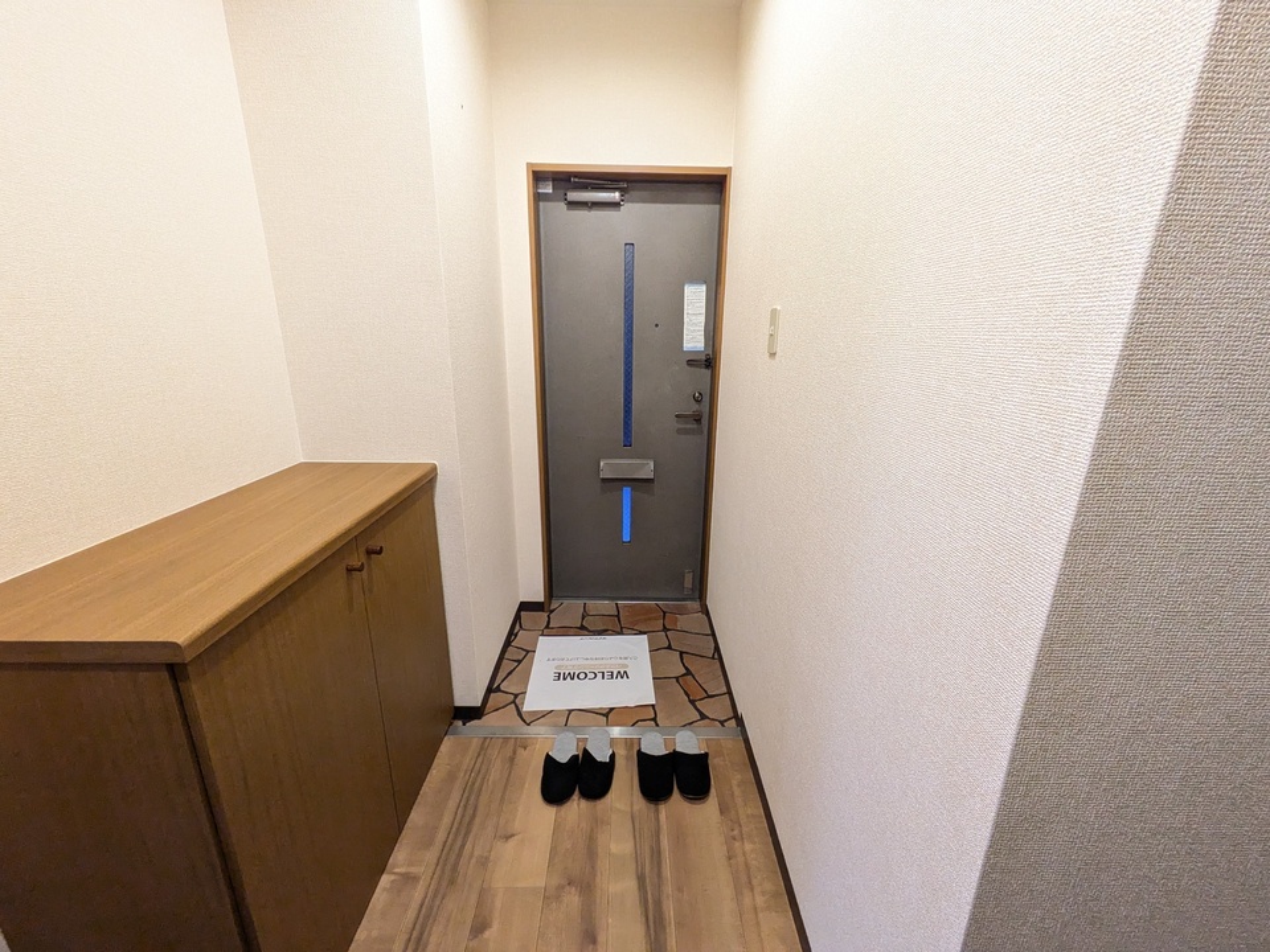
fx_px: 514
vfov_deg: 85.7
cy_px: 476
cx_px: 635
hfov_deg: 102.1
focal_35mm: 14
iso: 804
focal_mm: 1.83
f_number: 2.2
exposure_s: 1/60
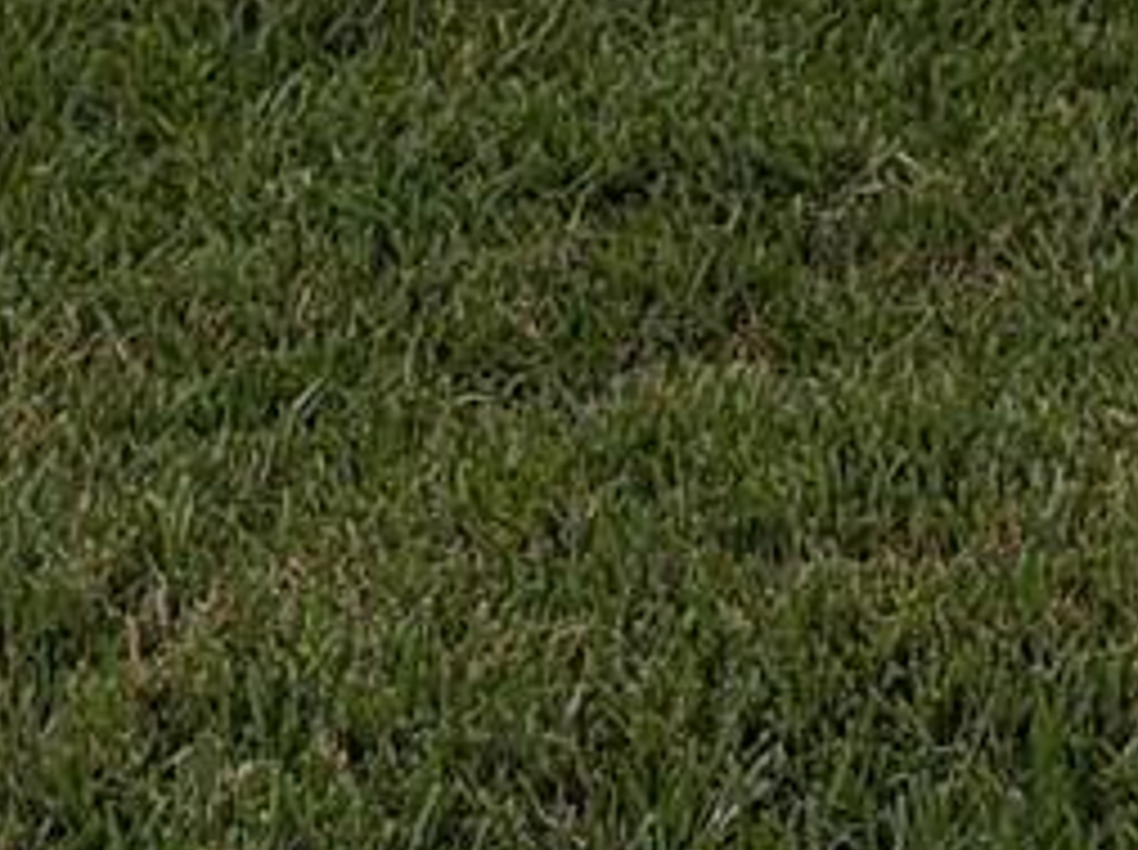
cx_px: 2388
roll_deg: +1.3
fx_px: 4990
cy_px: -1642
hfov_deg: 11.5
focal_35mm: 152
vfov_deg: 8.3
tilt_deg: +2.4
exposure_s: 1/14286
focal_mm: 6.76
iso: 80
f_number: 1.78
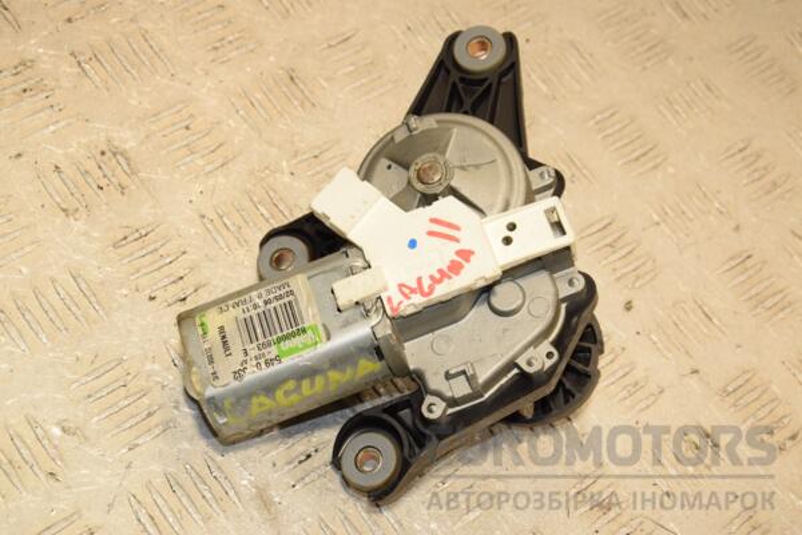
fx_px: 1604
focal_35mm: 72
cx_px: 401
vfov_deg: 18.9
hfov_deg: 28.1
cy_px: 268
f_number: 8
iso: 800
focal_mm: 48
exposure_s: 1/200
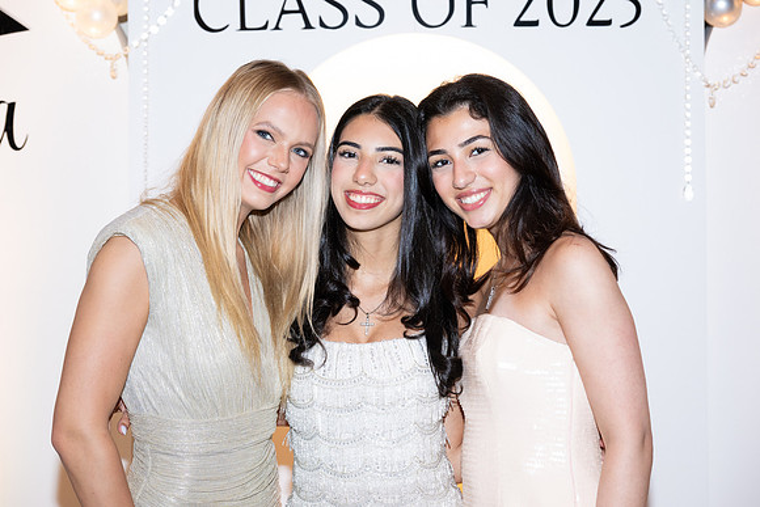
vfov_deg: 20.3
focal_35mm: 67
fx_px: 1415
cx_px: 380
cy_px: 254
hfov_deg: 30.1
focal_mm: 67
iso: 1000
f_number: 5.6
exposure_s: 1/80
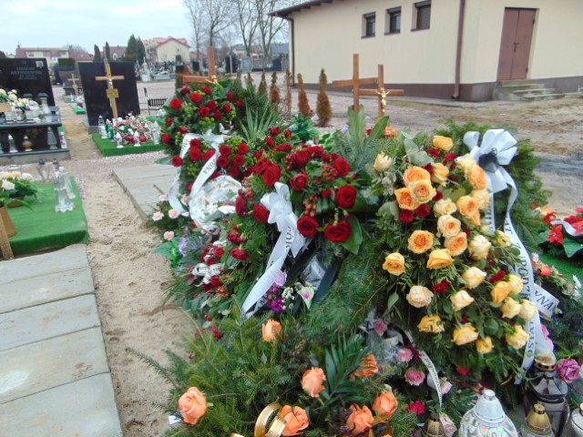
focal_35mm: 25
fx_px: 421
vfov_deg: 54.9
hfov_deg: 69.4
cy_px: 218
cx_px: 292
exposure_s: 1/160
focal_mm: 4.5
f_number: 3
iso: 80
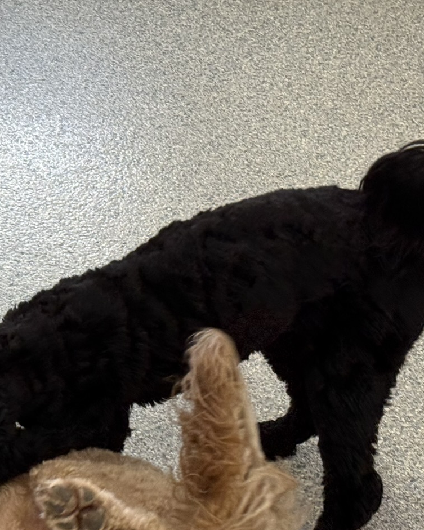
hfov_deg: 14.7
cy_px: 375
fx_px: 1600
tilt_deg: -38.3
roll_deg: -0.1
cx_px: -46
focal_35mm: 102
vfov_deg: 18.7
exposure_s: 1/120
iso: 64
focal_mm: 6.76
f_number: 1.78
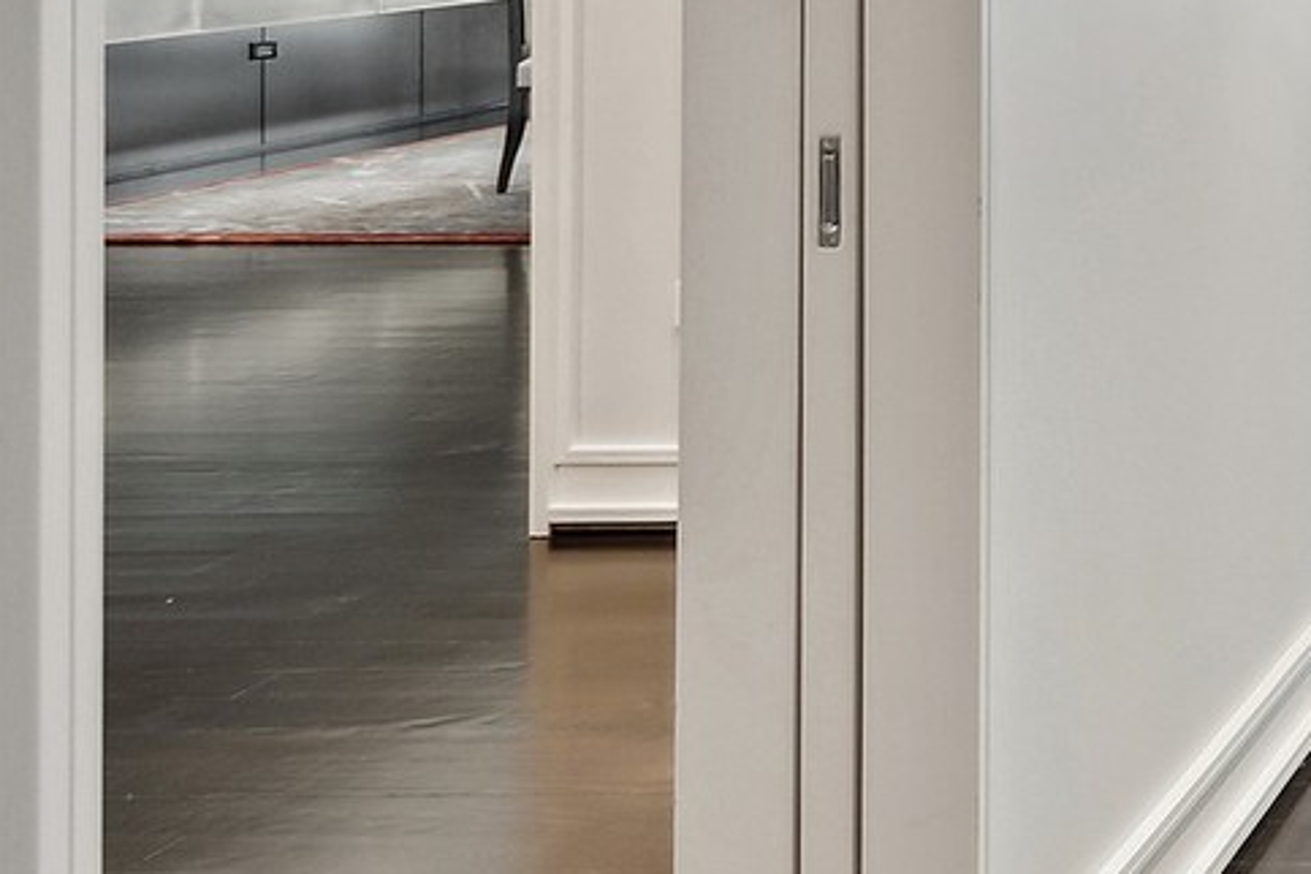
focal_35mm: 57
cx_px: 1994
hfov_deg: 25.6
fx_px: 2076
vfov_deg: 22.0
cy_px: -174
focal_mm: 17
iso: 500
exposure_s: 1/13
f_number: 11
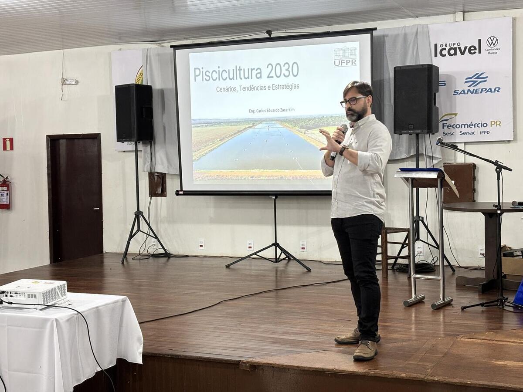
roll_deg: +1.1
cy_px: 196
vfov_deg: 28.0
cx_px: 262
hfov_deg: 36.8
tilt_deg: -1.9
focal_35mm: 52
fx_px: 786
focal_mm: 5.96
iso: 125
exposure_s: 1/60
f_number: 1.6
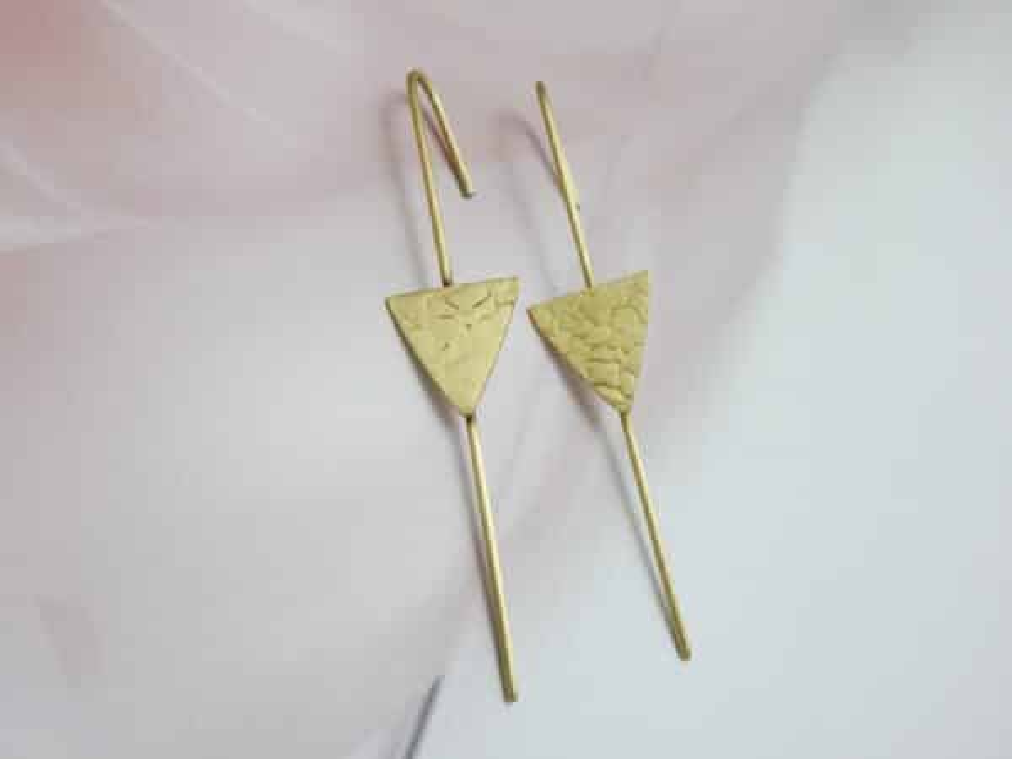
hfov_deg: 54.0
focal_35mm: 34
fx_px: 994
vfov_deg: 41.8
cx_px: 506
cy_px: 380
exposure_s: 1/30
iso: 320
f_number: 3.3
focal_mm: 6.1
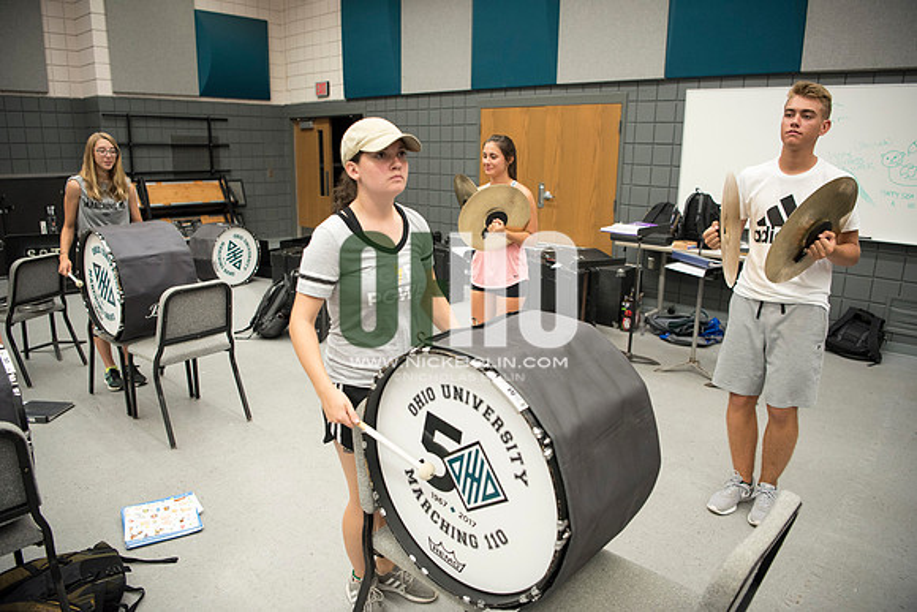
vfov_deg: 53.2
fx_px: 611
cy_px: 306
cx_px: 458
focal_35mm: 24
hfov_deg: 73.7
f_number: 2.8
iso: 1250
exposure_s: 1/160
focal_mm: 24
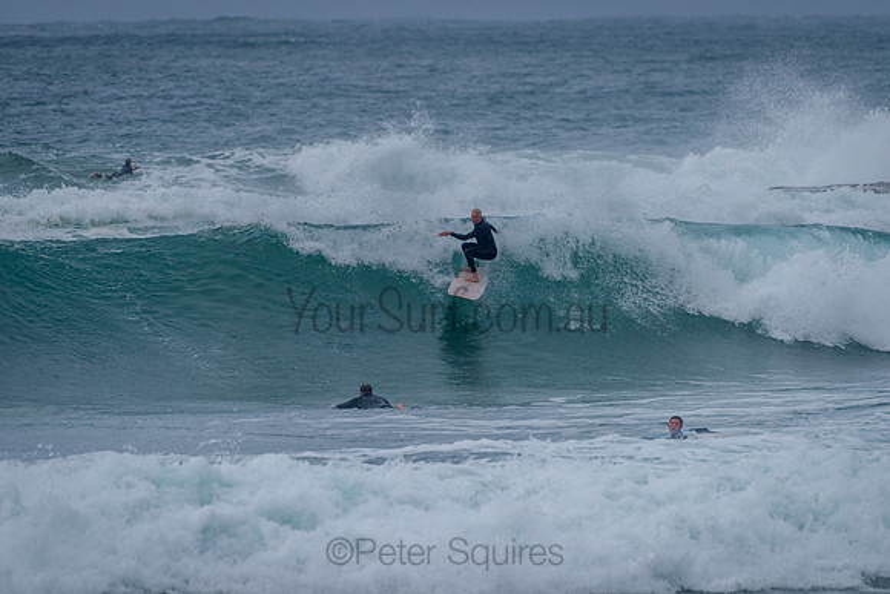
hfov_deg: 3.4
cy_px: 297
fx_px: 15146
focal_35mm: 613
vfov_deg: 2.2
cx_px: 445
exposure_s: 1/2000
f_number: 5.6
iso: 500
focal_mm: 500
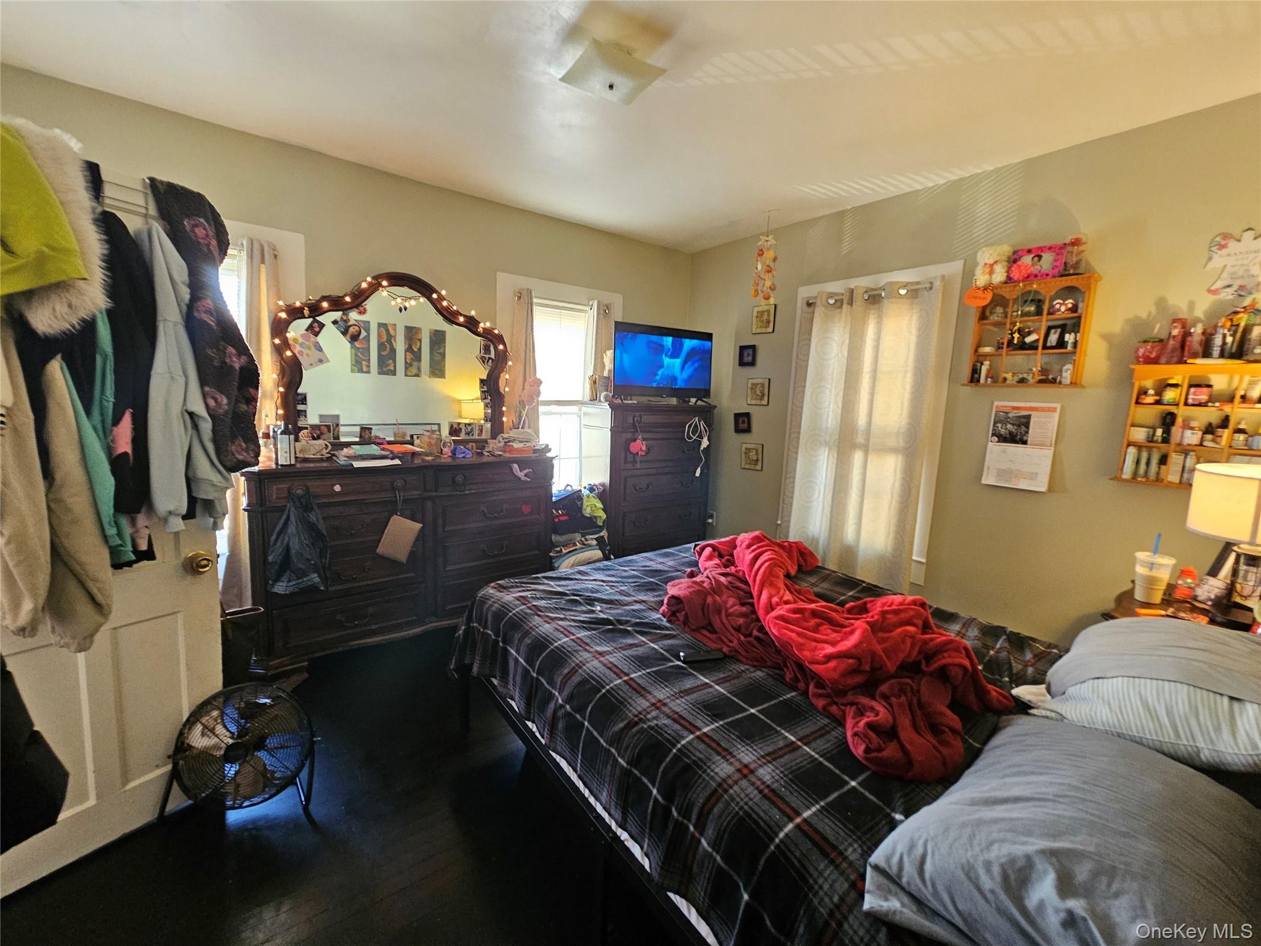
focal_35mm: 13
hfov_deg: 106.2
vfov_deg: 89.9
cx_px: 630
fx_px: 474
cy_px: 473
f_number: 2.2
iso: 320
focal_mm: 2.2
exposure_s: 1/30
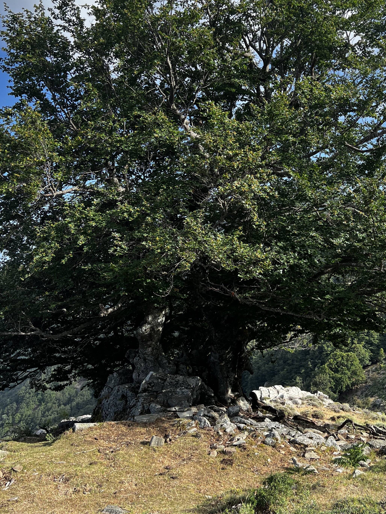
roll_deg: +1.6
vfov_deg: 48.8
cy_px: 219
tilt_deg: +4.7
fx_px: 565
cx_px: 240
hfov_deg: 37.5
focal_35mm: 38
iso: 50
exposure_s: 1/1266
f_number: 1.5
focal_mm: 5.7
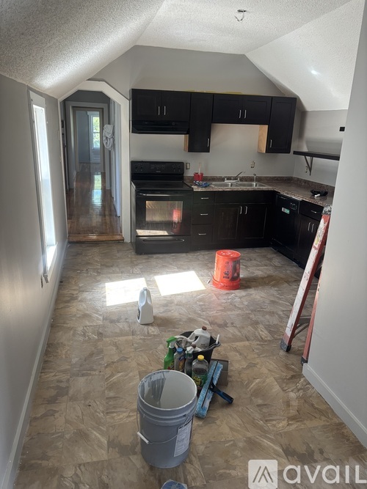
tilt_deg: -16.2
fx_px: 368
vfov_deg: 67.3
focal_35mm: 26
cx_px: 184
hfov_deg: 53.0
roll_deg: -2.2
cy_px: 244
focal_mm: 5.96
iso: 125
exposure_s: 1/114
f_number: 1.6
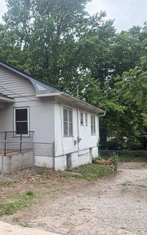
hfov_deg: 33.1
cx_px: -1
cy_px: 121
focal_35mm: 35
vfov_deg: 55.3
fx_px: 224
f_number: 1.78
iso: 100
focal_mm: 6.76
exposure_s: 1/943
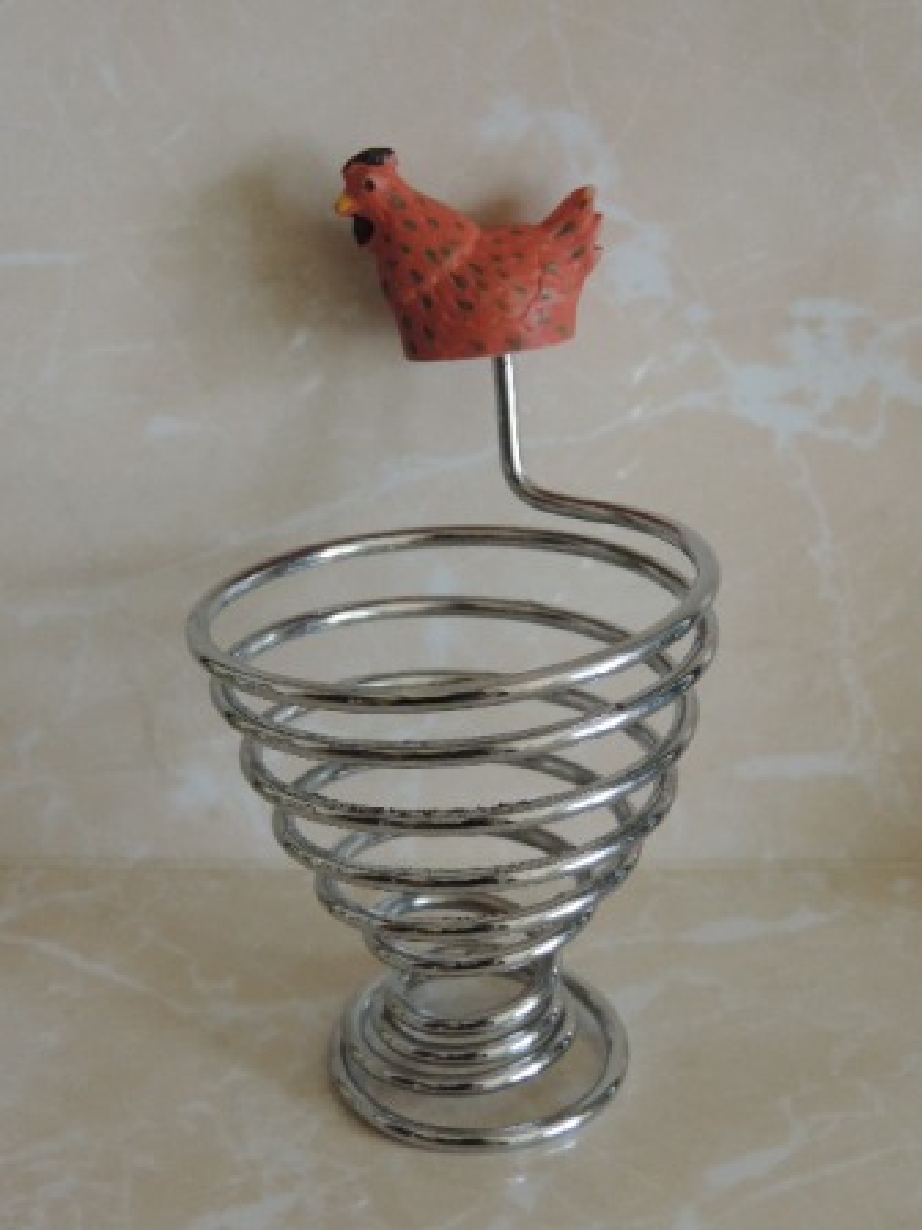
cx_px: 461
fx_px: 2131
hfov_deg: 24.4
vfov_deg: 32.2
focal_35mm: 60
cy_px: 615
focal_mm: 10.7
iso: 320
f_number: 3.7
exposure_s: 1/60
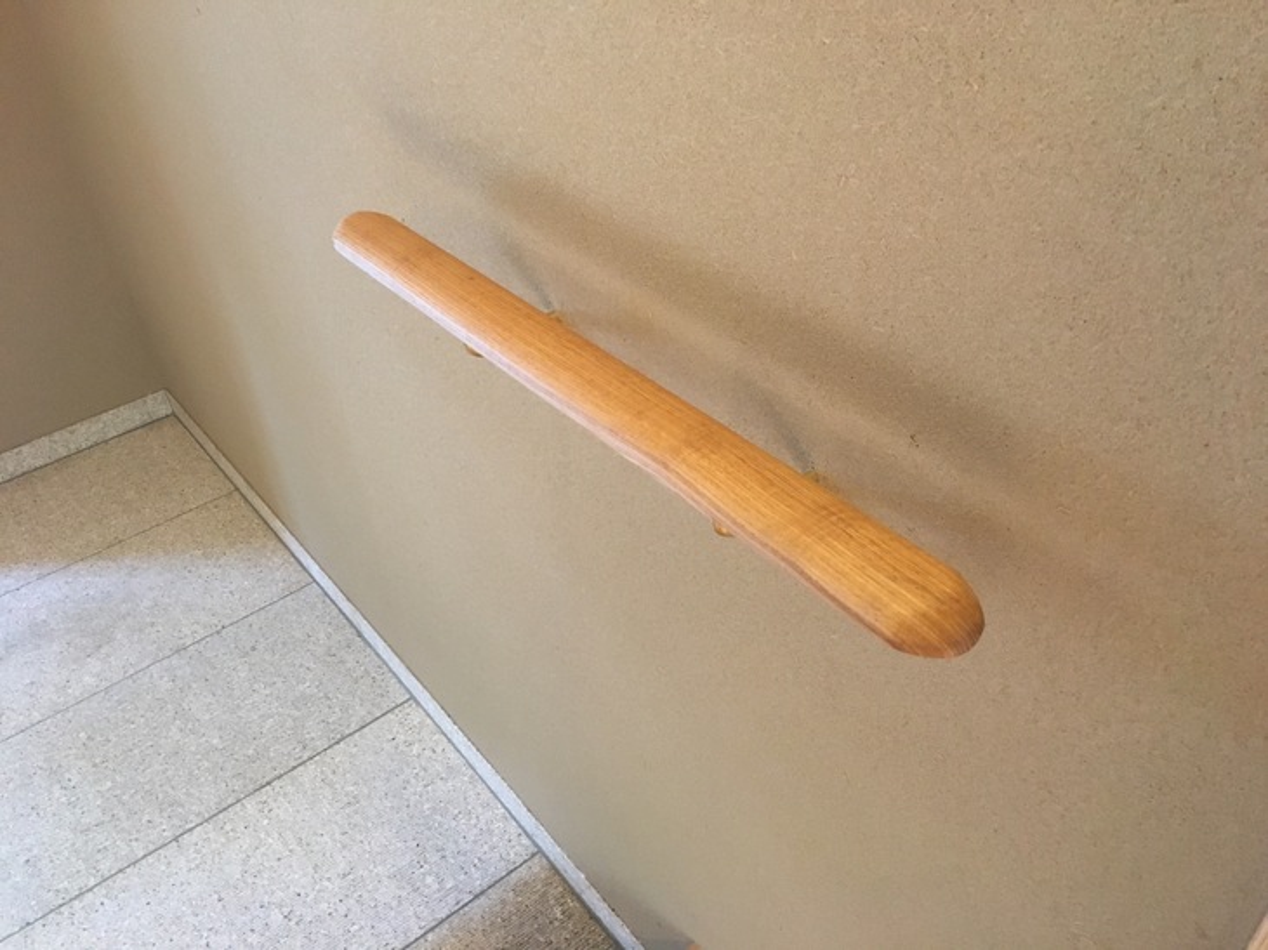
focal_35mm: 29
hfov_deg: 61.7
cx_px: 634
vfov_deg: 48.2
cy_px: 475
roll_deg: +4.8
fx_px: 1062
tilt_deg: -38.7
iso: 200
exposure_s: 1/17
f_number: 2.2
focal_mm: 4.15
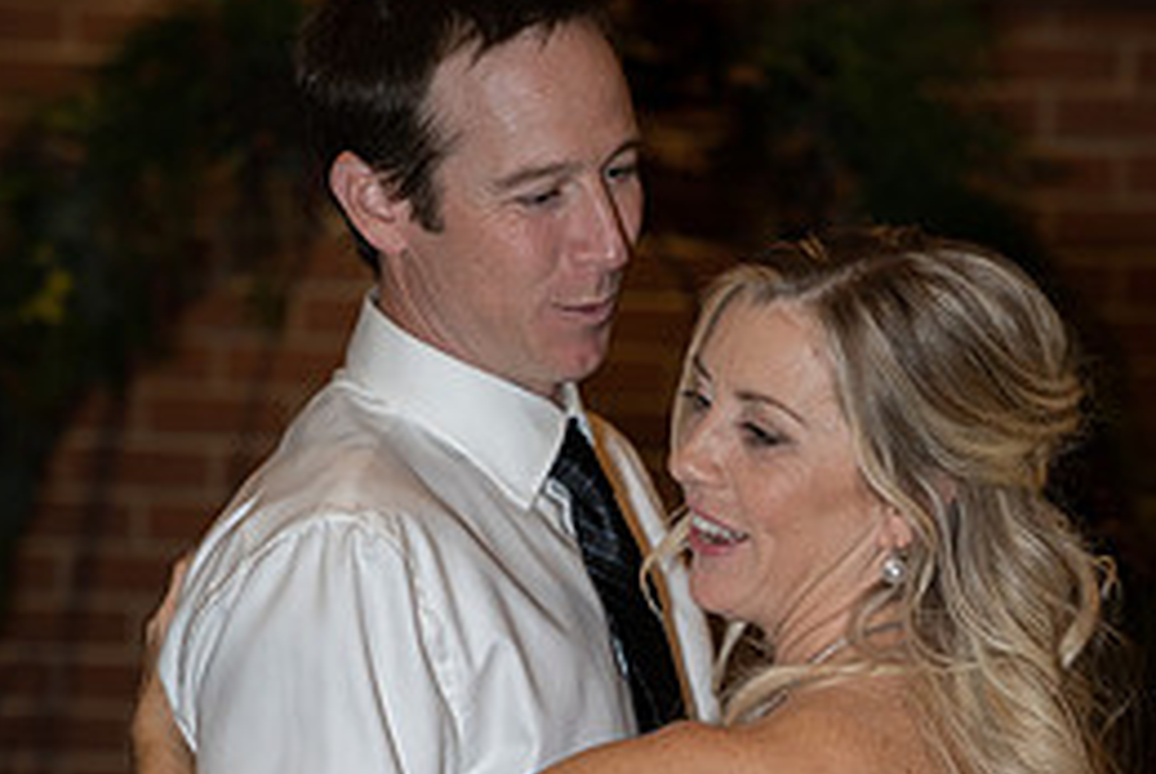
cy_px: 649
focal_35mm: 121
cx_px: 649
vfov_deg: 11.3
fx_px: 3890
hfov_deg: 16.9
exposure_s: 1/125
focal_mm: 70
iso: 2000
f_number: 2.8
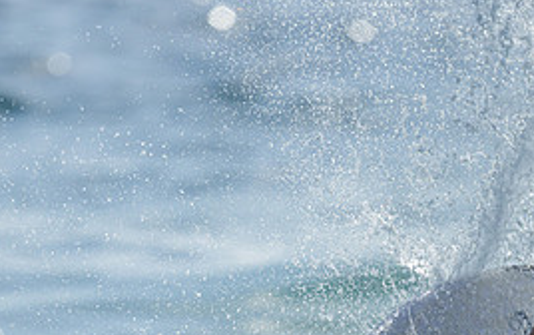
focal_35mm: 1764
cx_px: 400
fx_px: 25693
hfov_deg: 1.2
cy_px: 364
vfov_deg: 0.7
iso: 140
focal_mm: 800
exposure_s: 1/2000
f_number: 6.3
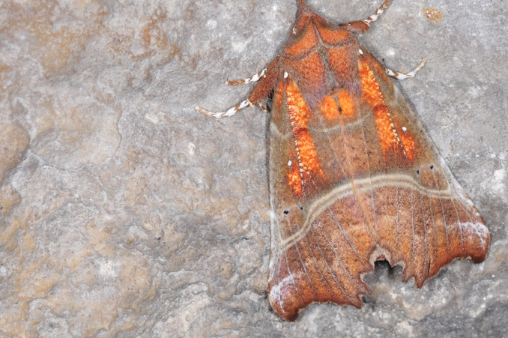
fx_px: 3154
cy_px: 160
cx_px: 305
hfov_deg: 9.2
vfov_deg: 6.1
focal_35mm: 224
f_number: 32
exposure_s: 1/200
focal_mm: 105
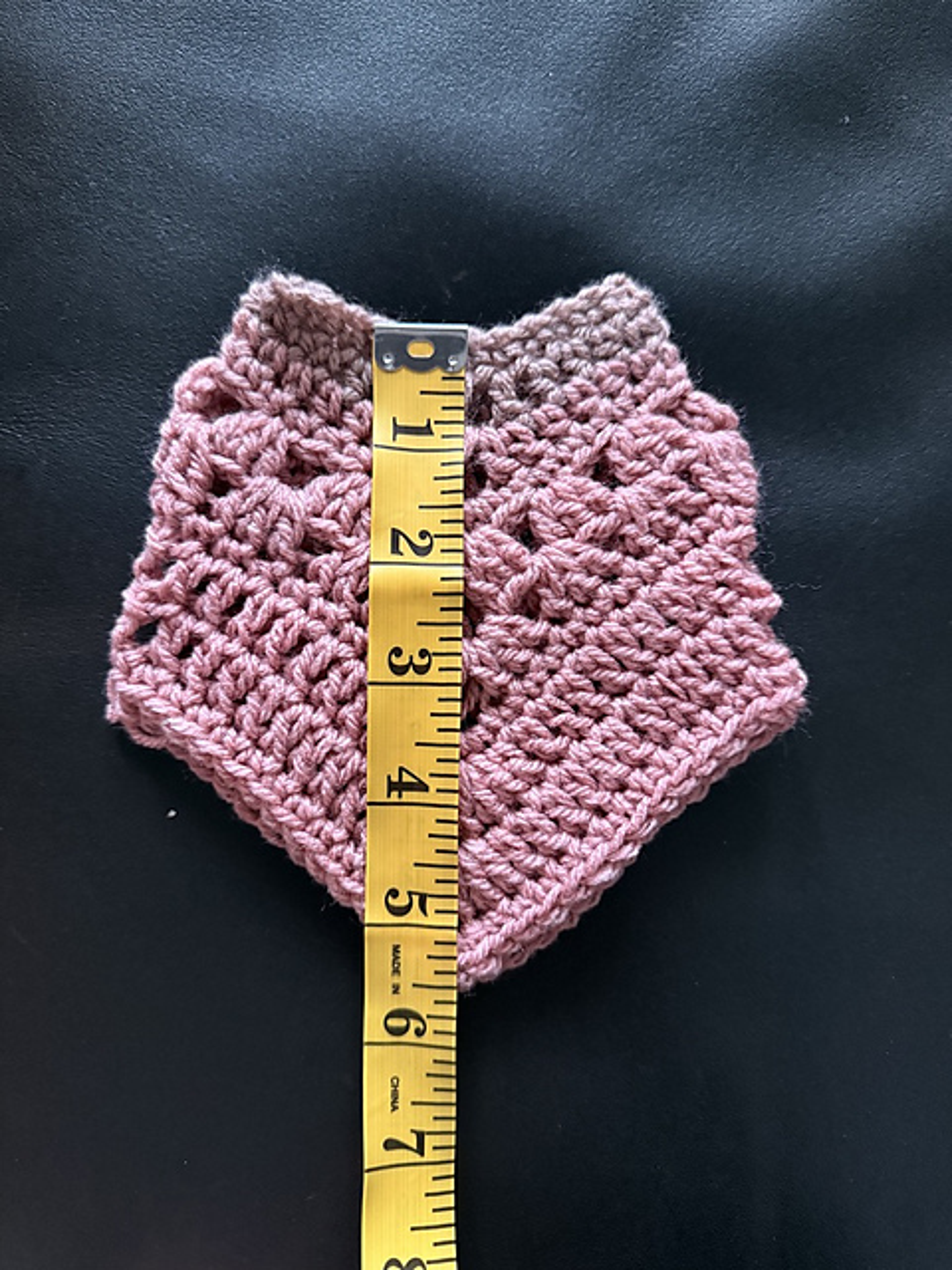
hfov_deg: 56.8
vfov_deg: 71.6
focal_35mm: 24
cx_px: 476
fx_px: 880
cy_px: 635
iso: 800
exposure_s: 1/40
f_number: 1.78
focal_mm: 6.76
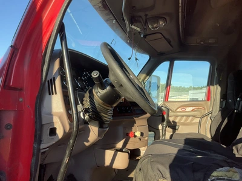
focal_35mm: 29
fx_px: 203
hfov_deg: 61.7
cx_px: 121
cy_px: 90
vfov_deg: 48.2
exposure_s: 1/346
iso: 25
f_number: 1.8
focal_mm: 3
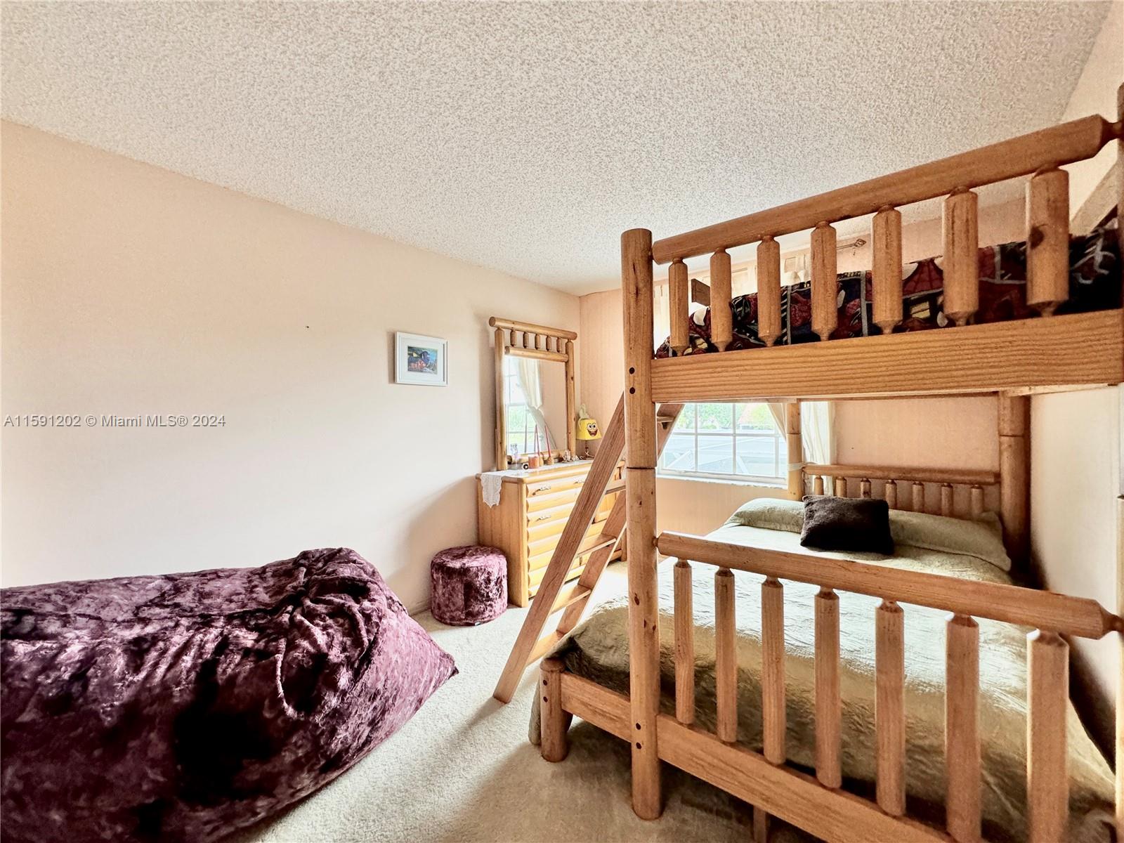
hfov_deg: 102.1
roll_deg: +0.2
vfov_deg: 85.7
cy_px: 422
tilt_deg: -1.7
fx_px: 455
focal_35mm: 14
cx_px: 562
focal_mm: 2.22
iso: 320
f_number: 2.2
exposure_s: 1/120
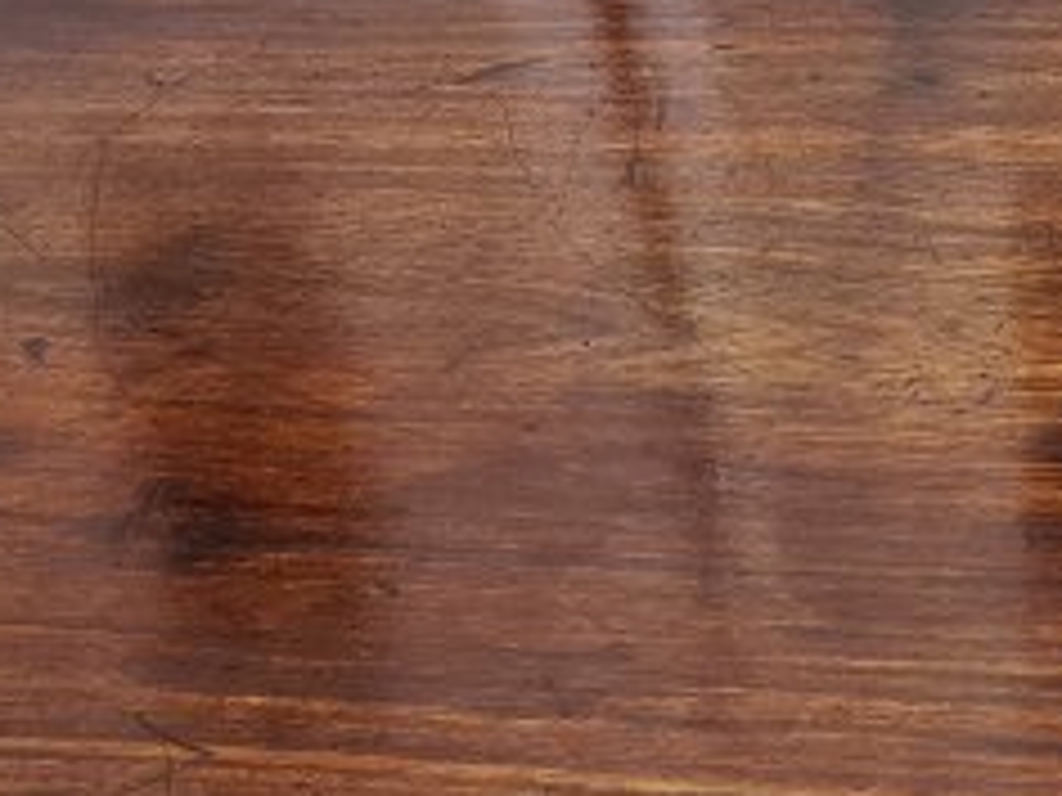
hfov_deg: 14.0
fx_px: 4050
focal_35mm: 132
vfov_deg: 11.0
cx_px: 1598
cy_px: 994
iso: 125
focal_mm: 5.4
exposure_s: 1/50
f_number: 1.8
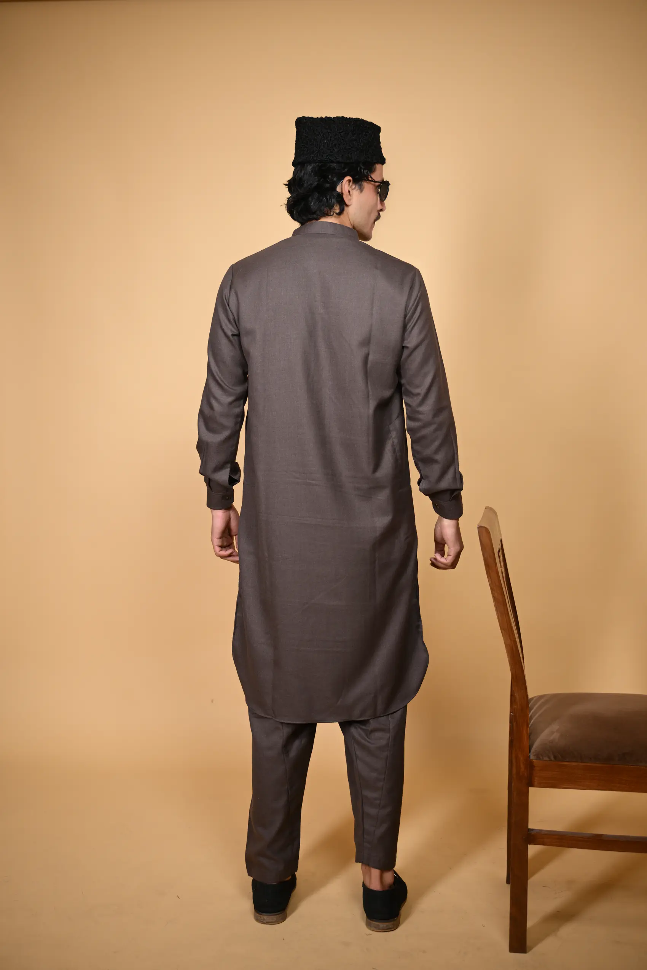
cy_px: 485
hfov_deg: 31.9
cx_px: 324
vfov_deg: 46.4
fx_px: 1132
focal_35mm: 42
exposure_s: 1/200
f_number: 2.8
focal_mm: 42
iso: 100
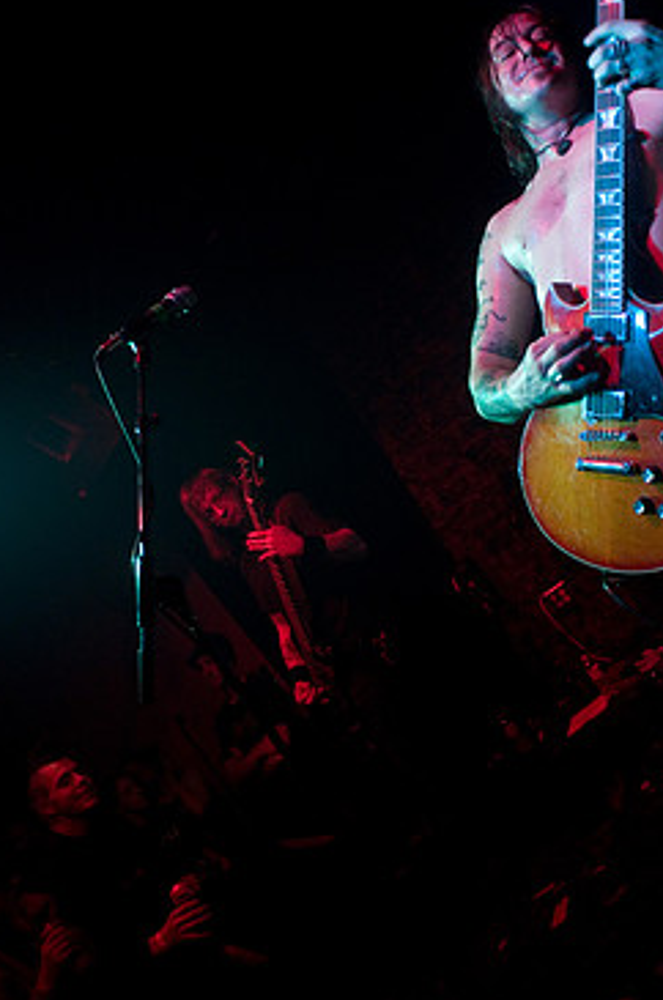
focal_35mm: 37
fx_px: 1026
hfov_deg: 35.7
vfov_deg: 51.8
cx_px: 393
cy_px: 422
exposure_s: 1/60
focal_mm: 20
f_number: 2.8
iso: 1250
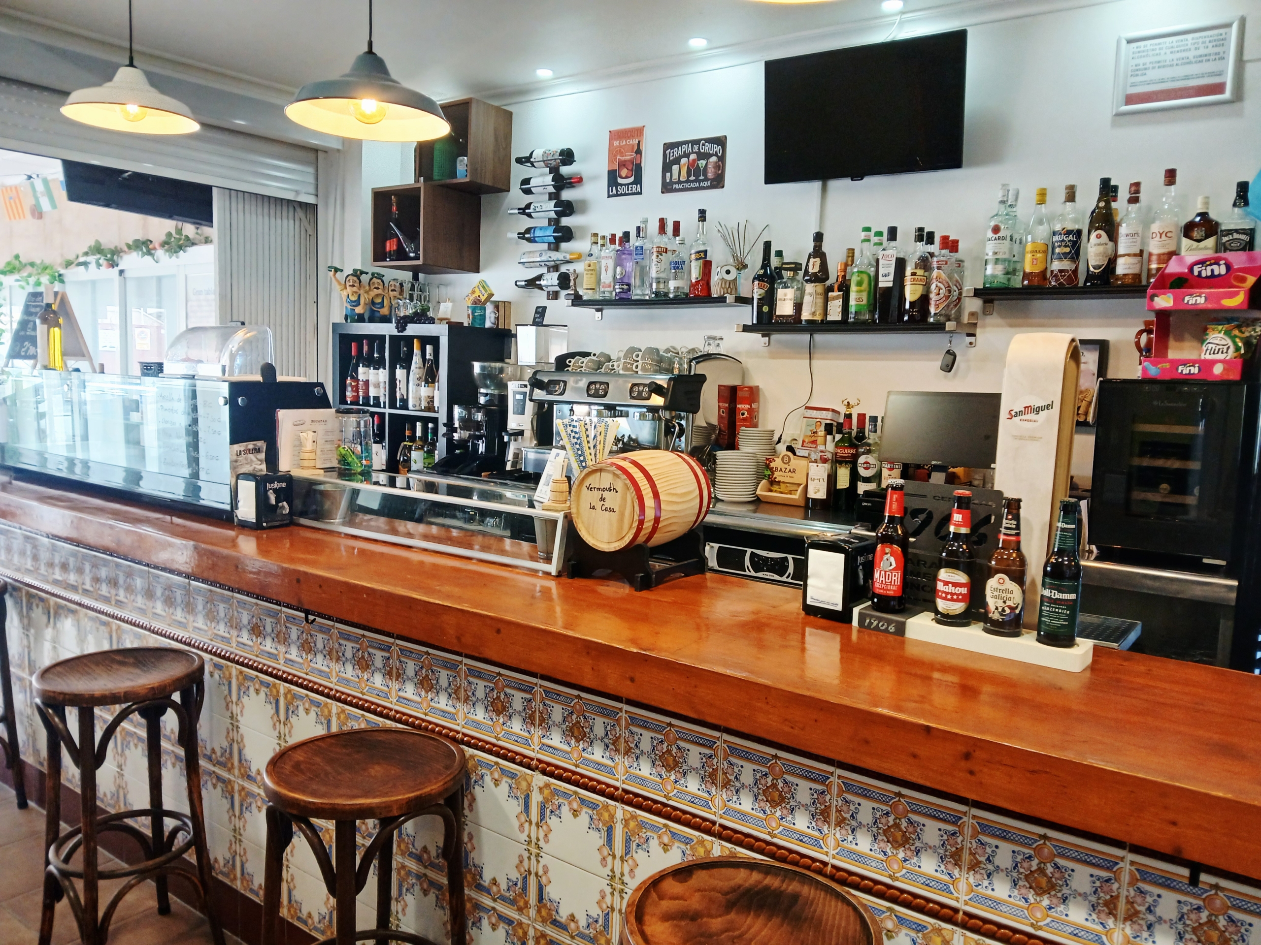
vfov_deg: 53.1
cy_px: 472
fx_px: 947
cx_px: 630
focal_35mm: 26
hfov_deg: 67.3
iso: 250
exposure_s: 1/50
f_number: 1.8
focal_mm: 3.98
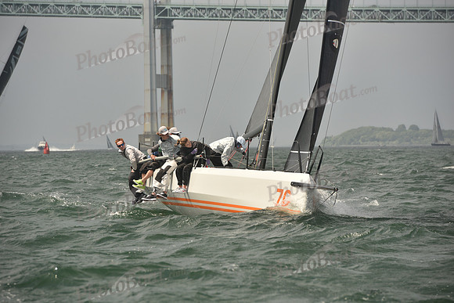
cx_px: 227
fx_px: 2523
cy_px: 152
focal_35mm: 200
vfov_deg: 6.9
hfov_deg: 10.3
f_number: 7.1
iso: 250
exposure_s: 1/640
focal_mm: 200
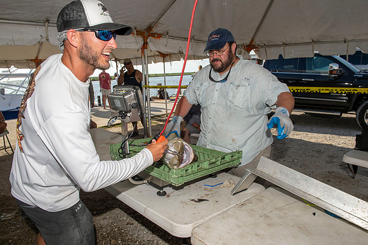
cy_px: 122
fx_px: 266
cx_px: 184
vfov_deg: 49.5
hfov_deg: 69.4
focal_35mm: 26
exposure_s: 1/125
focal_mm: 26
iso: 50
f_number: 9
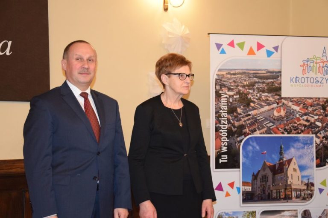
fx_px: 656
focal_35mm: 72
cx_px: 164
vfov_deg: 18.9
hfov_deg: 28.1
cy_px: 109
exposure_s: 1/60
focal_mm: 48
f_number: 4.8
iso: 2500
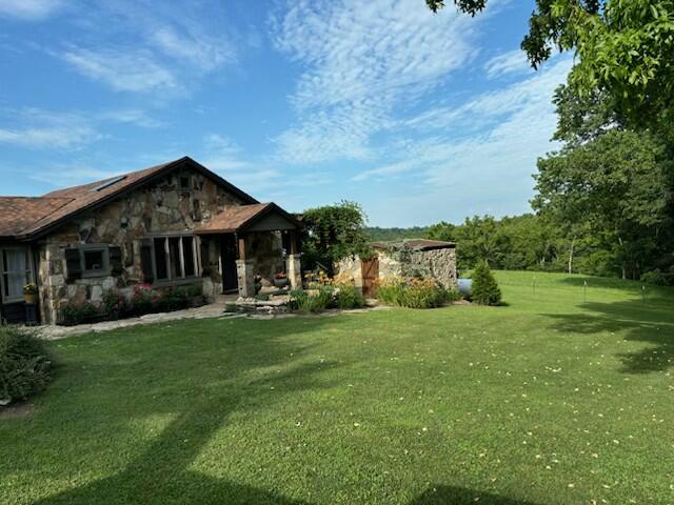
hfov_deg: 67.3
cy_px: 252
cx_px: 337
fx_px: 506
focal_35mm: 26
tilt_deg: -2.5
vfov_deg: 53.1
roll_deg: +4.4
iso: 50
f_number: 1.6
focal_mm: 5.96
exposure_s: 1/2398
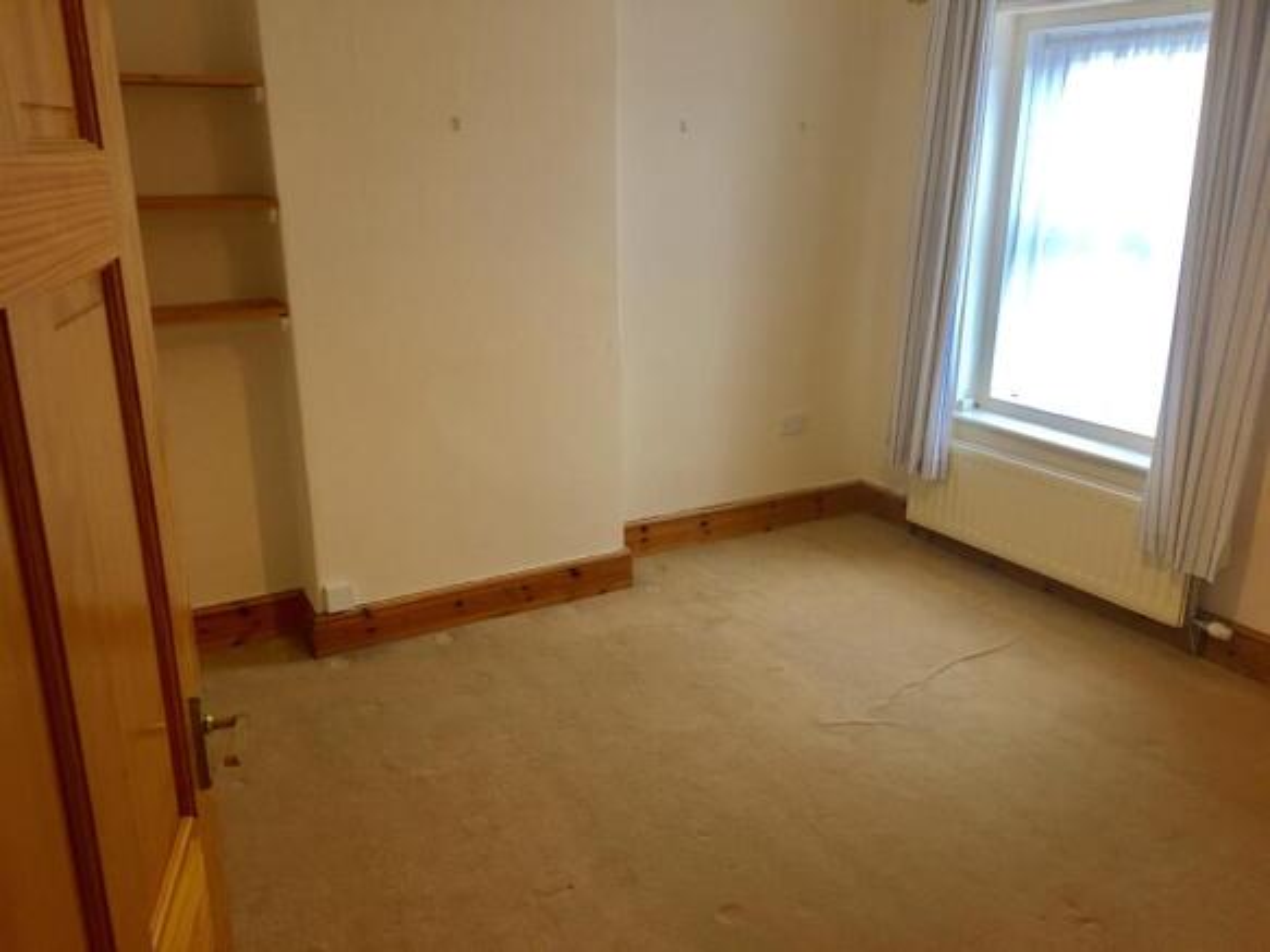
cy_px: 476
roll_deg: +0.1
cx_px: 635
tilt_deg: -18.0
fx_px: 1064
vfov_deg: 48.2
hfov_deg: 61.7
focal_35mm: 29
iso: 160
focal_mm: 4.15
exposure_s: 1/33
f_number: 2.2
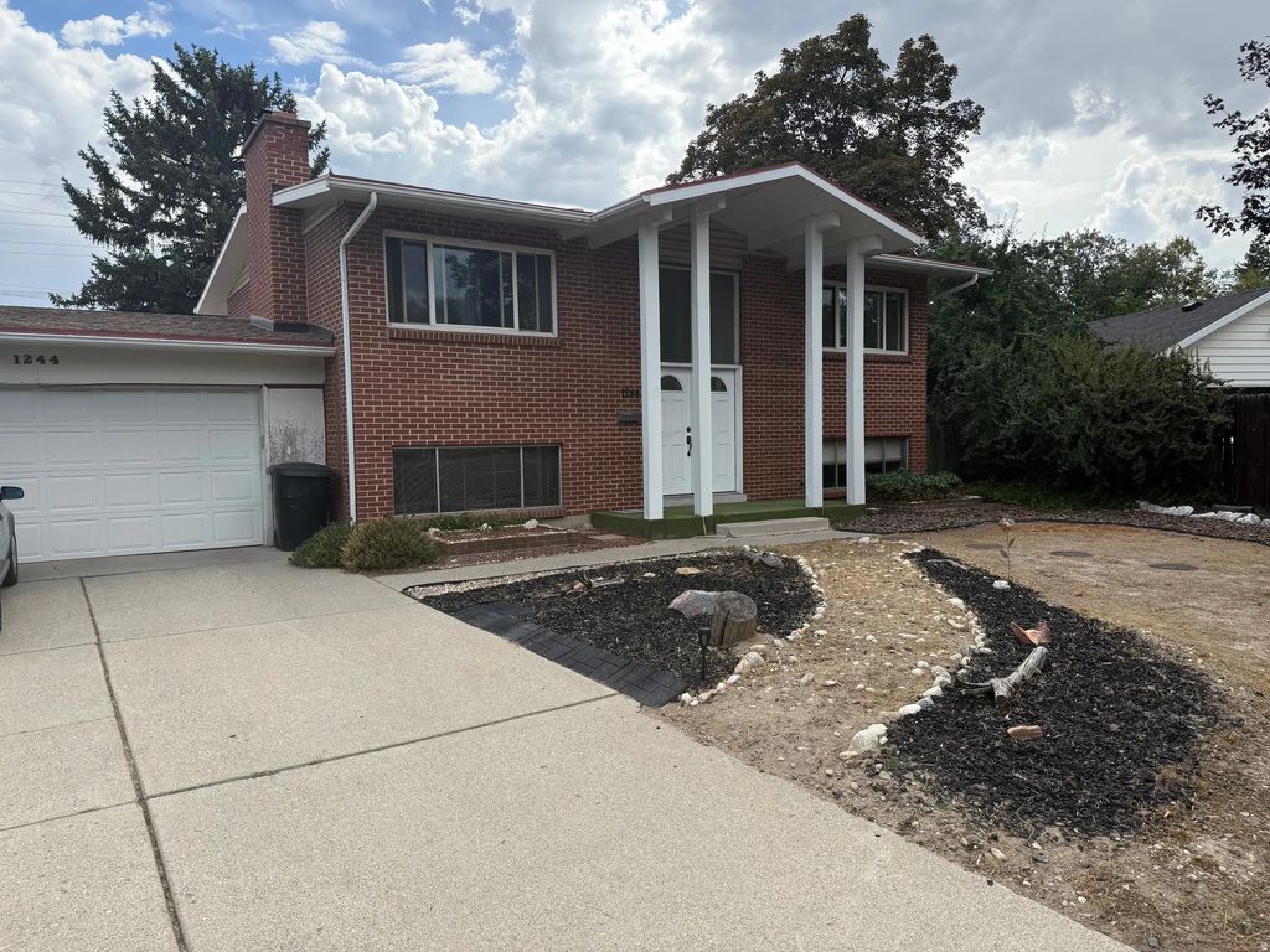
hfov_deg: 71.6
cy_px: 476
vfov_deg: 56.8
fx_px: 881
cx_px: 635
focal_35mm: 24
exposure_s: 1/2907
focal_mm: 6.76
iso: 100
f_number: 1.78
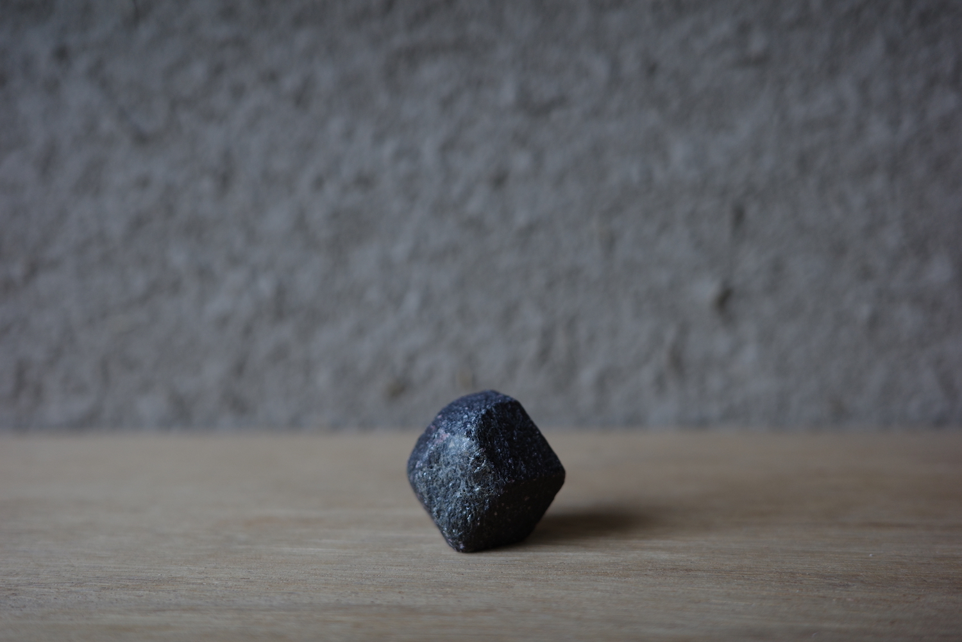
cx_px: 481
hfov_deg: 48.5
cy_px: 321
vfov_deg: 33.4
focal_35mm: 40
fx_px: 1069
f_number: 2.8
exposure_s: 1/80
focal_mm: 26
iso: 200
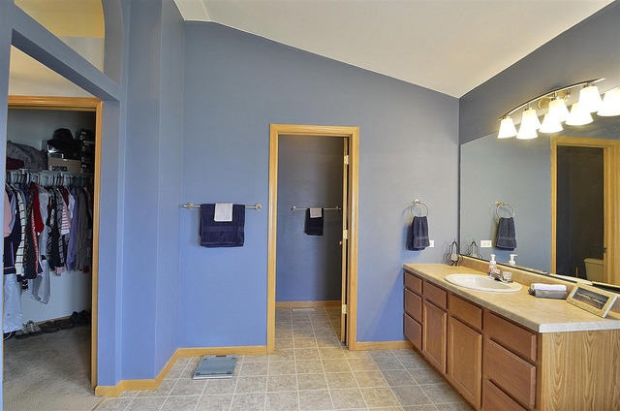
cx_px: 310
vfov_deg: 71.8
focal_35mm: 16
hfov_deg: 95.1
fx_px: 284
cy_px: 206
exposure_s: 1/5
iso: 200
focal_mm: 11
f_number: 8
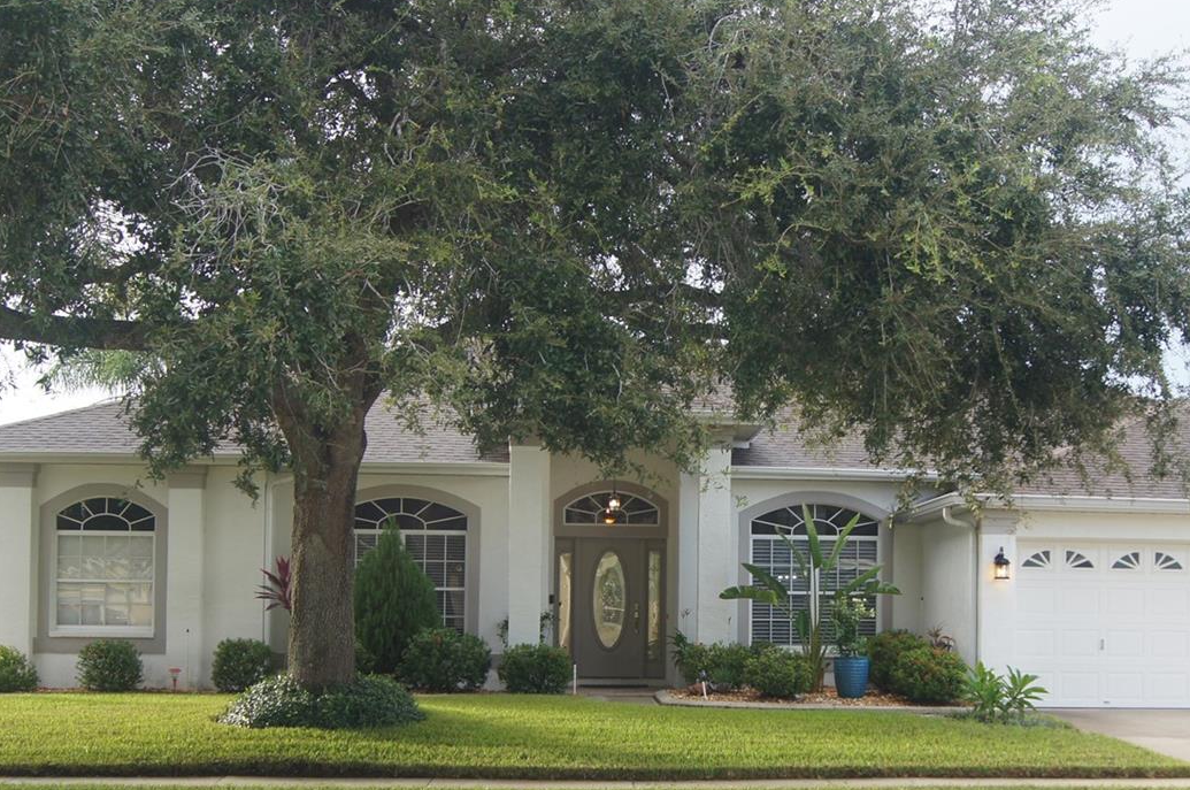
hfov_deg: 38.7
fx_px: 1683
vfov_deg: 26.2
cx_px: 731
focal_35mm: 51
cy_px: 558
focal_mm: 22
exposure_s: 1/40
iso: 100
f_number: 5.6
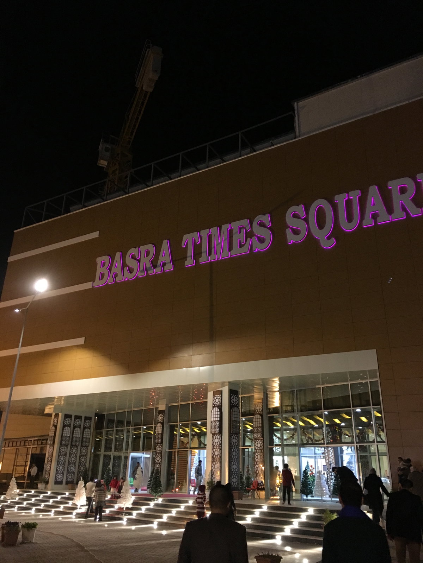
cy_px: 282
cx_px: 212
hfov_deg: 48.2
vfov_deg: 61.7
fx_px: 472
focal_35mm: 29
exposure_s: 1/25
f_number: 2.2
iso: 200
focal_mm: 4.15
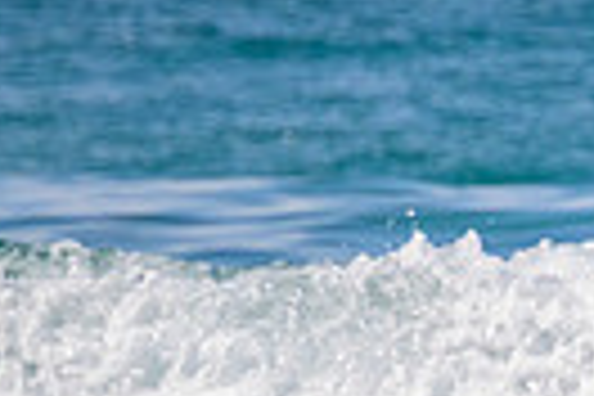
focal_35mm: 3516
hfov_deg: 0.6
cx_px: 1269
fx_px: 58009
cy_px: 574
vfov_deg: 0.4
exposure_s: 1/2000
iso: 1800
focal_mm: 800
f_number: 11
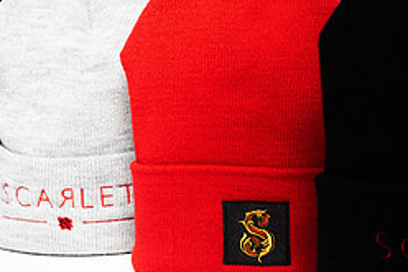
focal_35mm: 82
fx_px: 929
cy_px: 98
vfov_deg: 16.6
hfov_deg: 24.7
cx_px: 258
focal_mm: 35
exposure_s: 1/160
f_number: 8
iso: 100
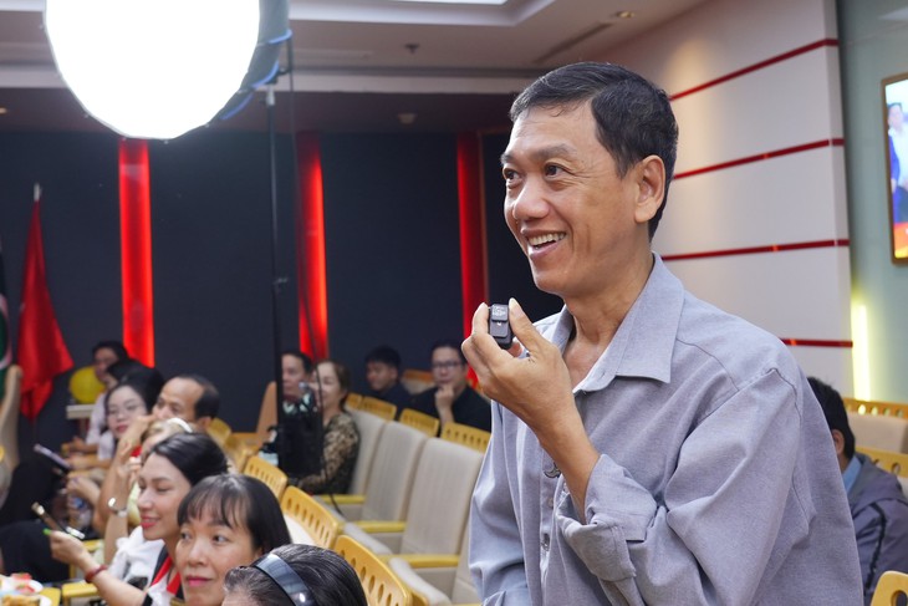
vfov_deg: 36.9
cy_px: 303
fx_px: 908
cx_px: 454
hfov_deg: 53.1
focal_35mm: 36
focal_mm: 24
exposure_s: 1/125
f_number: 4
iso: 1000
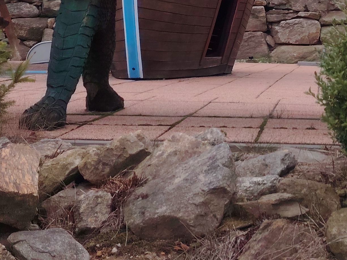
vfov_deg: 17.5
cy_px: -98
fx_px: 782
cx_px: 271
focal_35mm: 78
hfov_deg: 24.7
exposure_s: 1/900
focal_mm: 5.25
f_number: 1.75
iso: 294
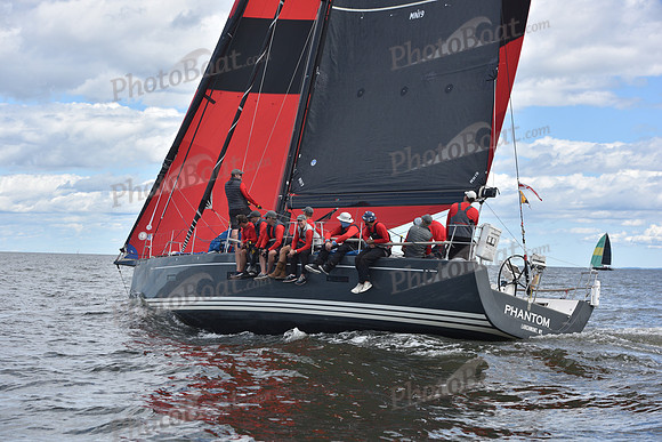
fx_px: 1287
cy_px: 221
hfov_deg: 28.8
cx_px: 331
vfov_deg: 19.5
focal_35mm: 70
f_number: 6.3
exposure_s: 1/1000
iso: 250
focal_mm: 70
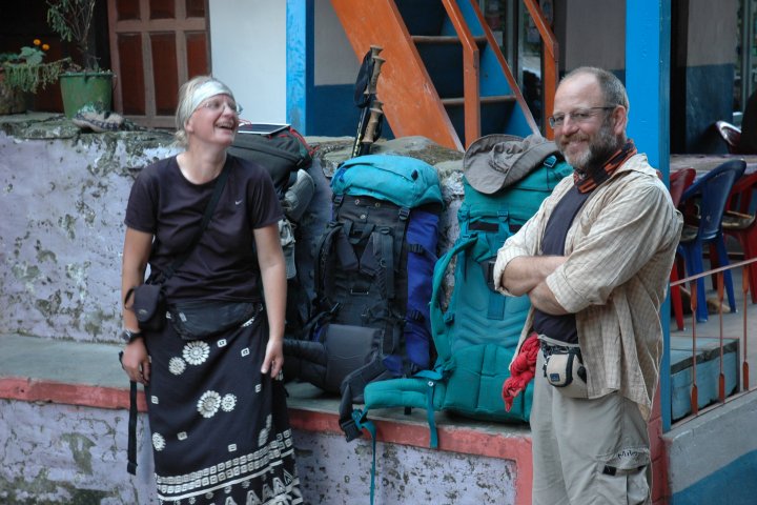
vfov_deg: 18.9
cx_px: 378
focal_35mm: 72
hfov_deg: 28.1
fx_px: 1514
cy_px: 252
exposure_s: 1/25
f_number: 4.5
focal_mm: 48
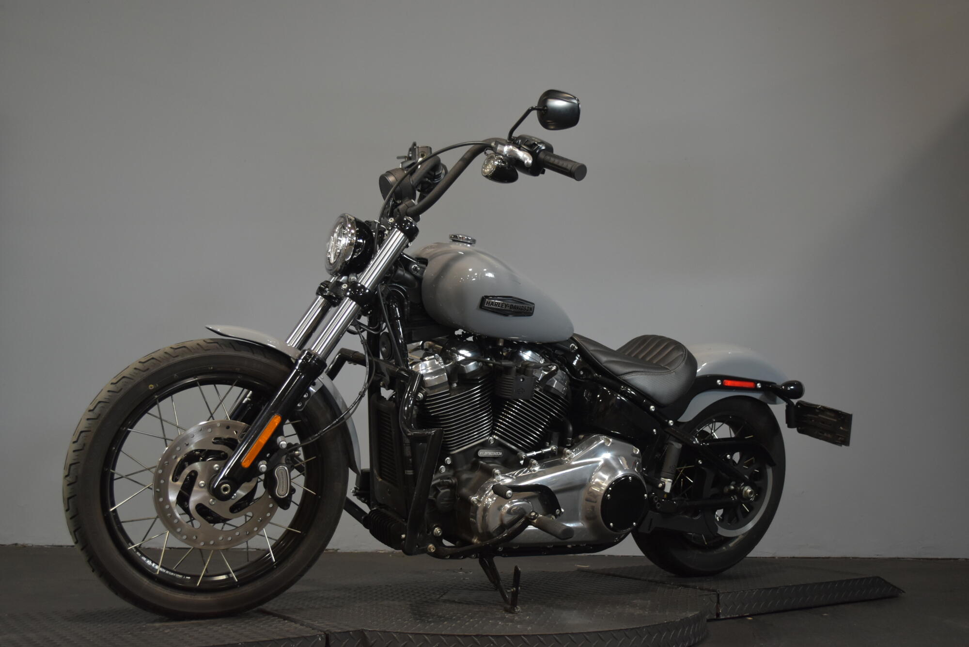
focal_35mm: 39
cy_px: 324
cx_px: 484
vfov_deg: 34.2
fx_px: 1050
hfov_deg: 49.5
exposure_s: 1/30
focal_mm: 26
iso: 800
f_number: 4.2
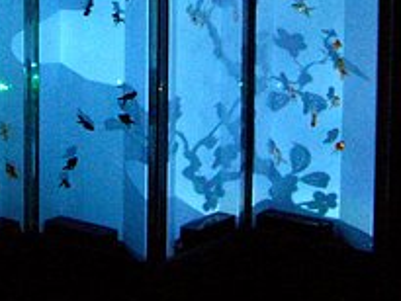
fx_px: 1101
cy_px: -64
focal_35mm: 95
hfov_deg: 20.2
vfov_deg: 15.0
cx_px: 31
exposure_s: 1/80
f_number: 2.8
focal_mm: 7.9
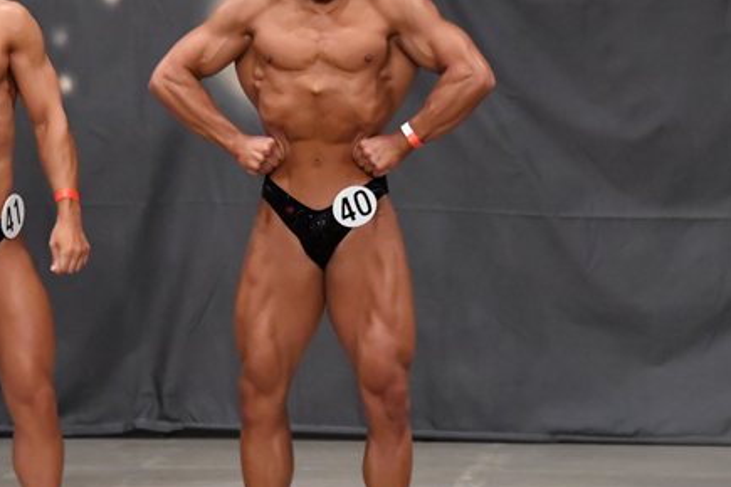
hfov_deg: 5.7
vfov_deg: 3.8
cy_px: 245
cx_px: 236
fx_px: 7309
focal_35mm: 360
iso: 6400
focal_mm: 135
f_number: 5.6
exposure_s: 1/400
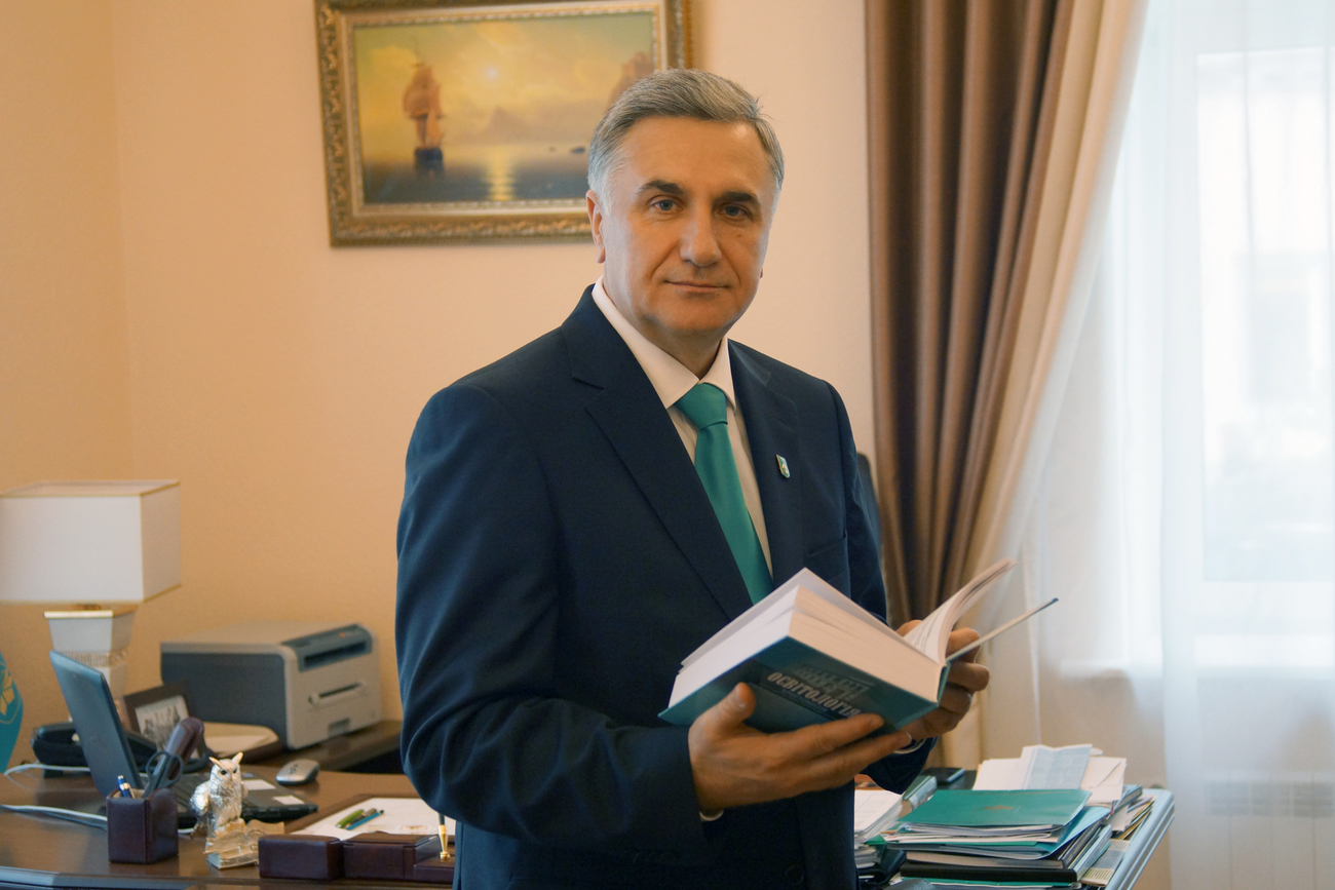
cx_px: 668
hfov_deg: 27.0
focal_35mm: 75
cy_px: 445
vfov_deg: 18.2
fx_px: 2781
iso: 800
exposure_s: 1/80
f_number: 4
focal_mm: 50
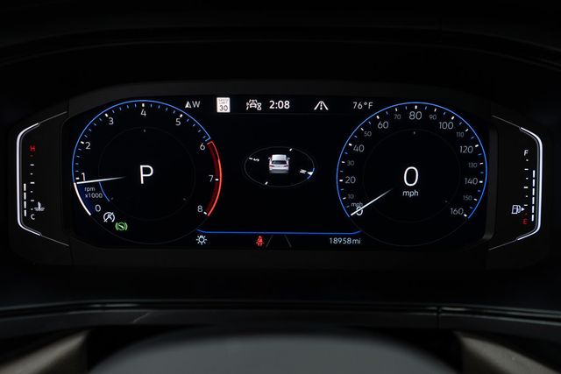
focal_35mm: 42
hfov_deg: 46.4
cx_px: 280
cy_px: 187
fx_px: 655
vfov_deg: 31.9
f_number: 3.2
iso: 400
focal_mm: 28
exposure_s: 1/40
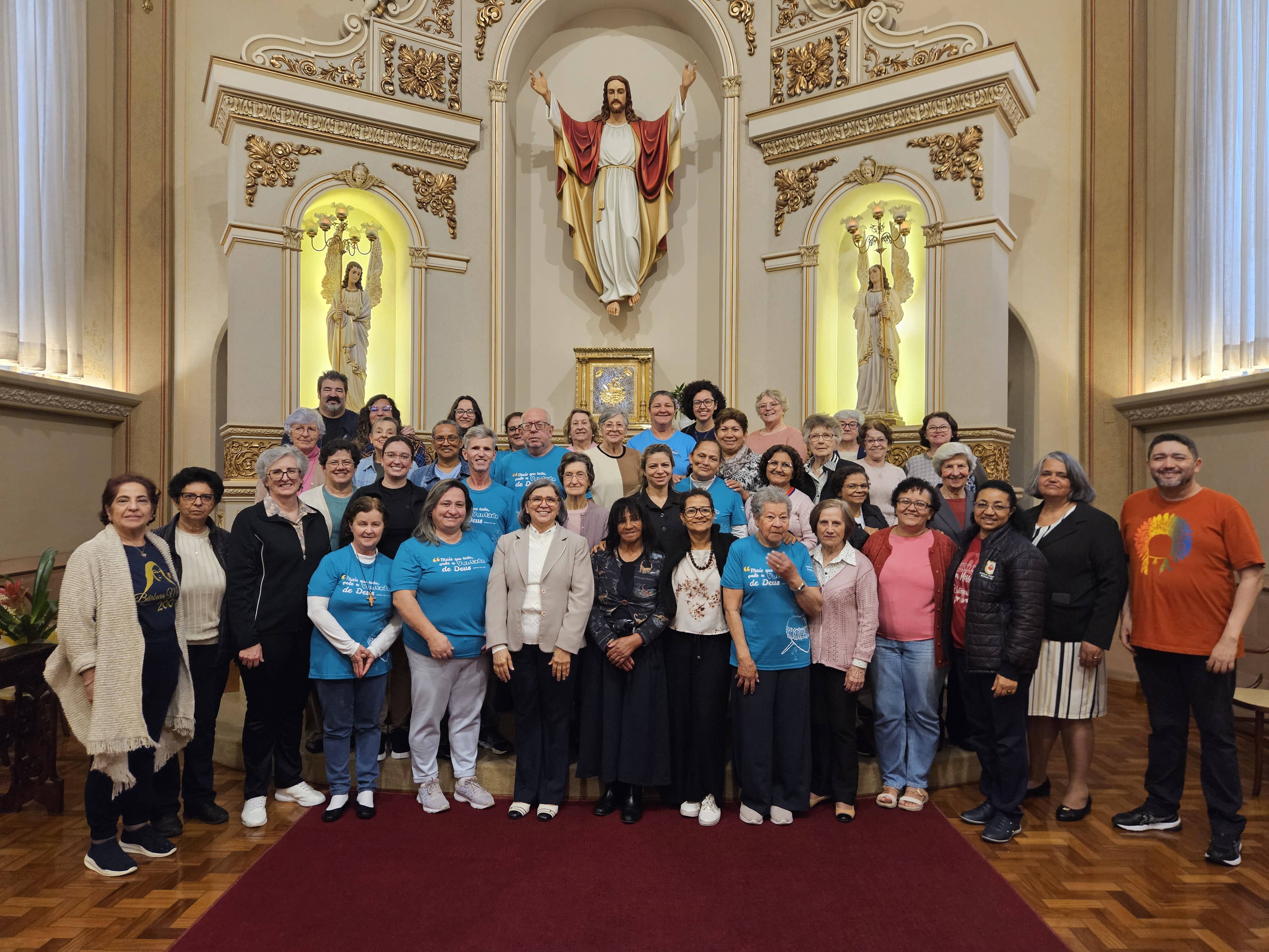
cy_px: 476
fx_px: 843
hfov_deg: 73.9
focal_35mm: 23
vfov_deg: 58.9
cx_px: 634
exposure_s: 1/120
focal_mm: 5.4
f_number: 1.8
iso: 640
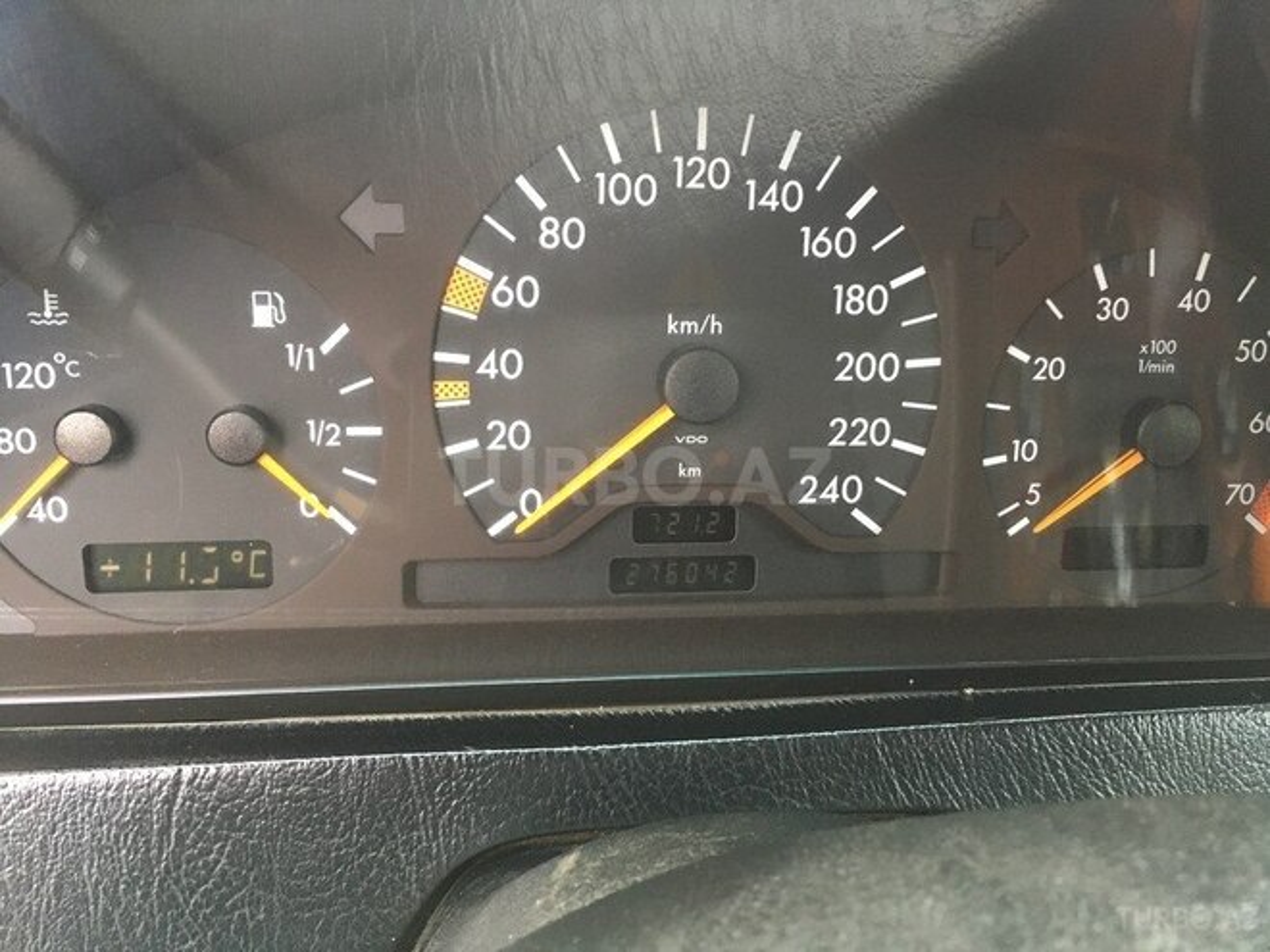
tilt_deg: -26.6
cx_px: 635
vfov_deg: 48.2
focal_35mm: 29
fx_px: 1064
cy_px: 476
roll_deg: -4.6
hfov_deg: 61.7
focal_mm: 4.15
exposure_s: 1/25
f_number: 2.2
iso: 200
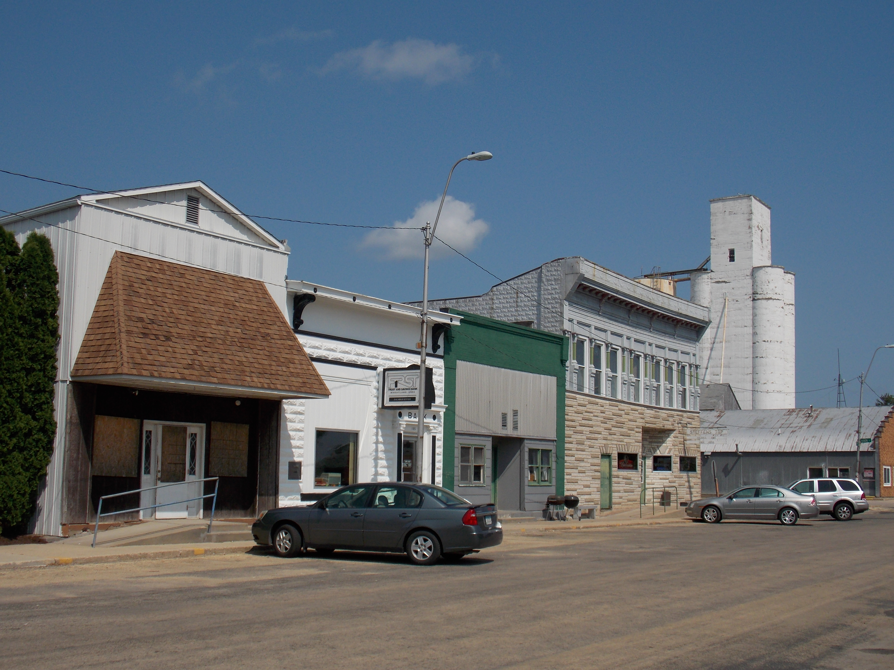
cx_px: 447
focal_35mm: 41
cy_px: 335
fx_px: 1059
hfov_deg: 45.8
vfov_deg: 35.1
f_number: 11.5
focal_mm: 7.3
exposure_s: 1/200
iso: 80
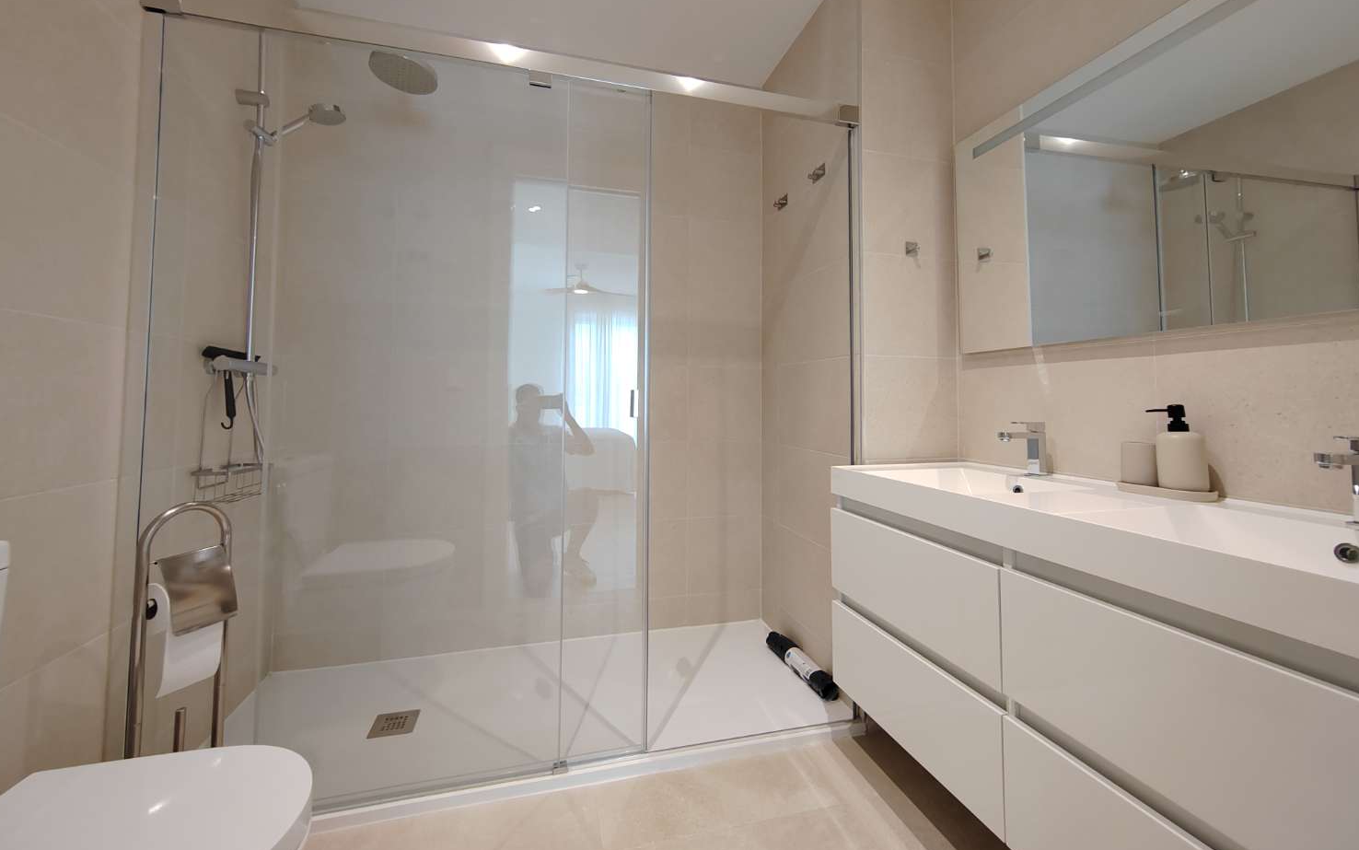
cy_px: 379
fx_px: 519
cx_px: 683
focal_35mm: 14
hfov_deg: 105.3
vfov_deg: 78.4
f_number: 2.2
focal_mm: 2.16
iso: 640
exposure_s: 1/50
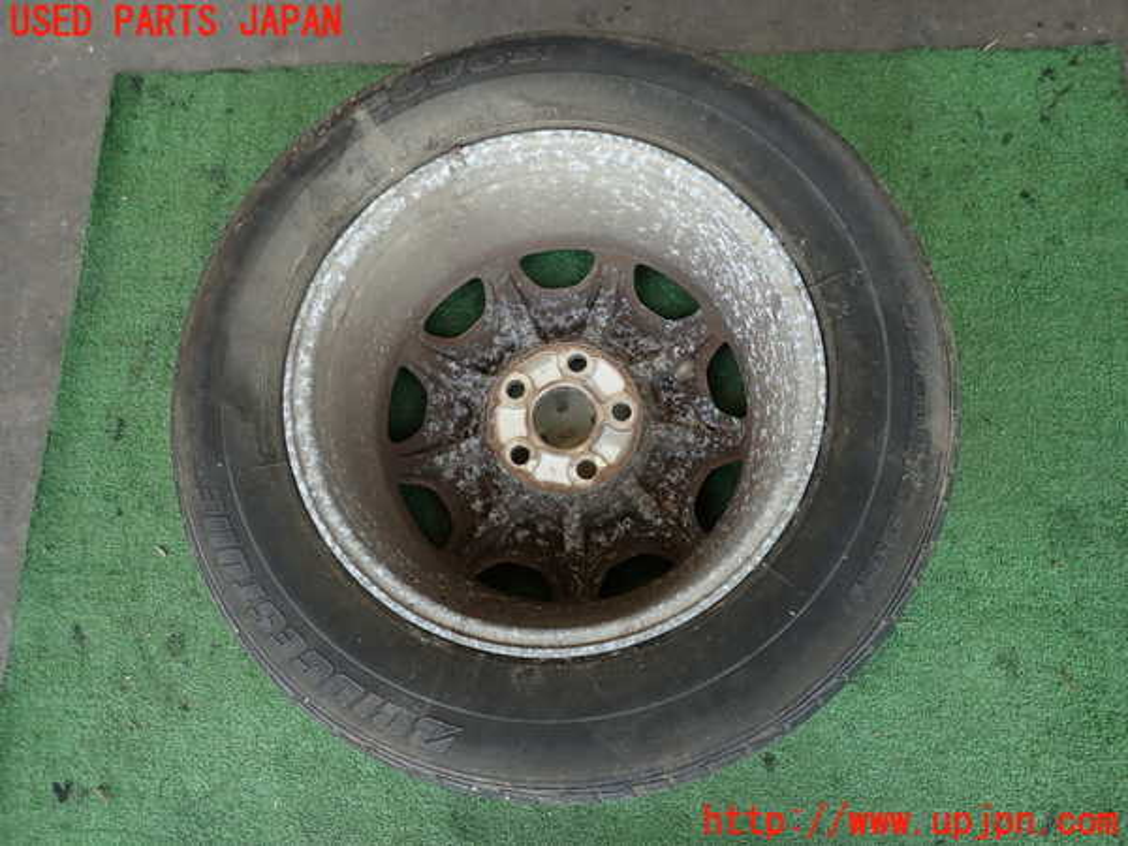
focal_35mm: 25
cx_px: 564
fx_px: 815
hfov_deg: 69.4
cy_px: 423
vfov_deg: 54.9
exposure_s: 1/100
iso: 100
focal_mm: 4.5
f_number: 2
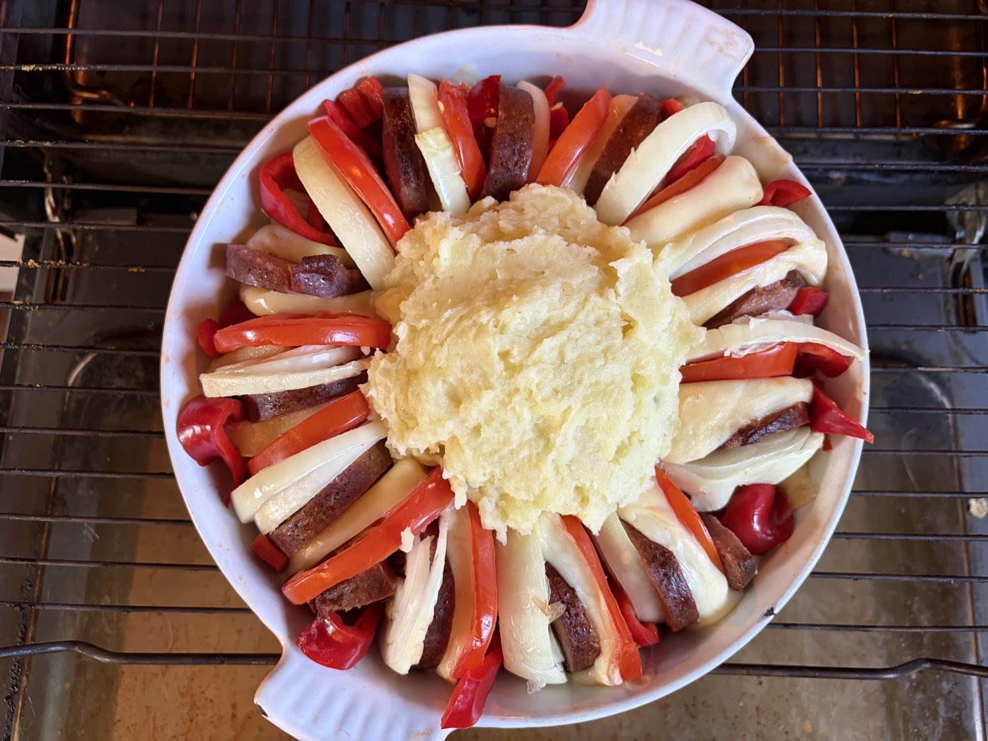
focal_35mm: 26
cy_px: 370
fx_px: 742
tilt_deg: -83.8
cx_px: 494
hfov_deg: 67.3
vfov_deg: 53.1
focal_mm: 5.96
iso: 160
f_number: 1.6
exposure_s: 1/50
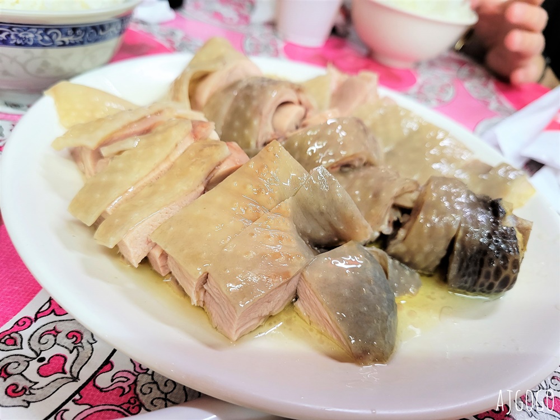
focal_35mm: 26
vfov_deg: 53.1
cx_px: 280
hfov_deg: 67.3
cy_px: 210
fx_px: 421
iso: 250
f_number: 1.8
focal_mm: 5.4
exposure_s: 1/40
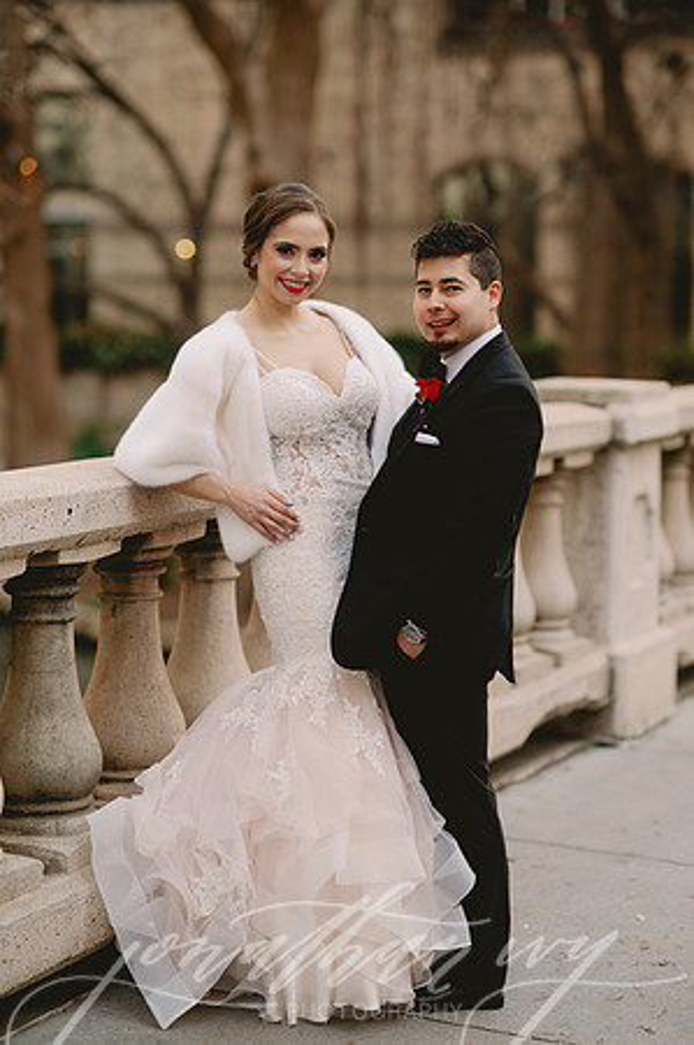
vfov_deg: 23.9
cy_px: 522
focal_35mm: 85
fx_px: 2463
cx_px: 347
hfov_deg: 16.0
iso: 320
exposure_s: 1/500
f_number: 2.2
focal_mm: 85
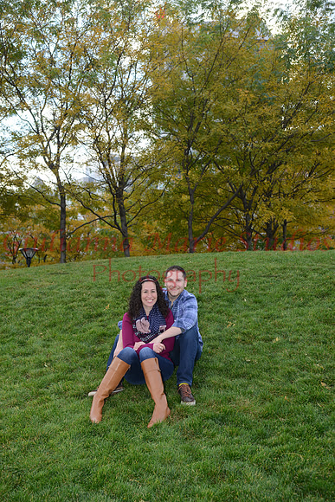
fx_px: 670
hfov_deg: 28.1
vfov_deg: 41.1
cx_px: 168
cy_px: 251
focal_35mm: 48
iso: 250
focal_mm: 48
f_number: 7.1
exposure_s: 1/160
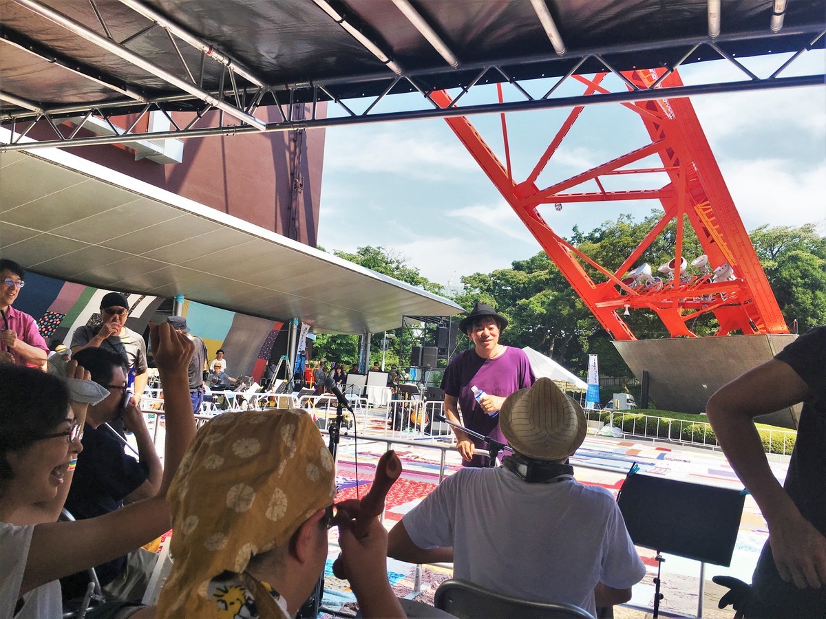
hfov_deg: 61.7
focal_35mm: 29
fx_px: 692
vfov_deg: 48.2
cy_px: 310
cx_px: 413
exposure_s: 1/1326
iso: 25
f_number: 2.2
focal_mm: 4.15
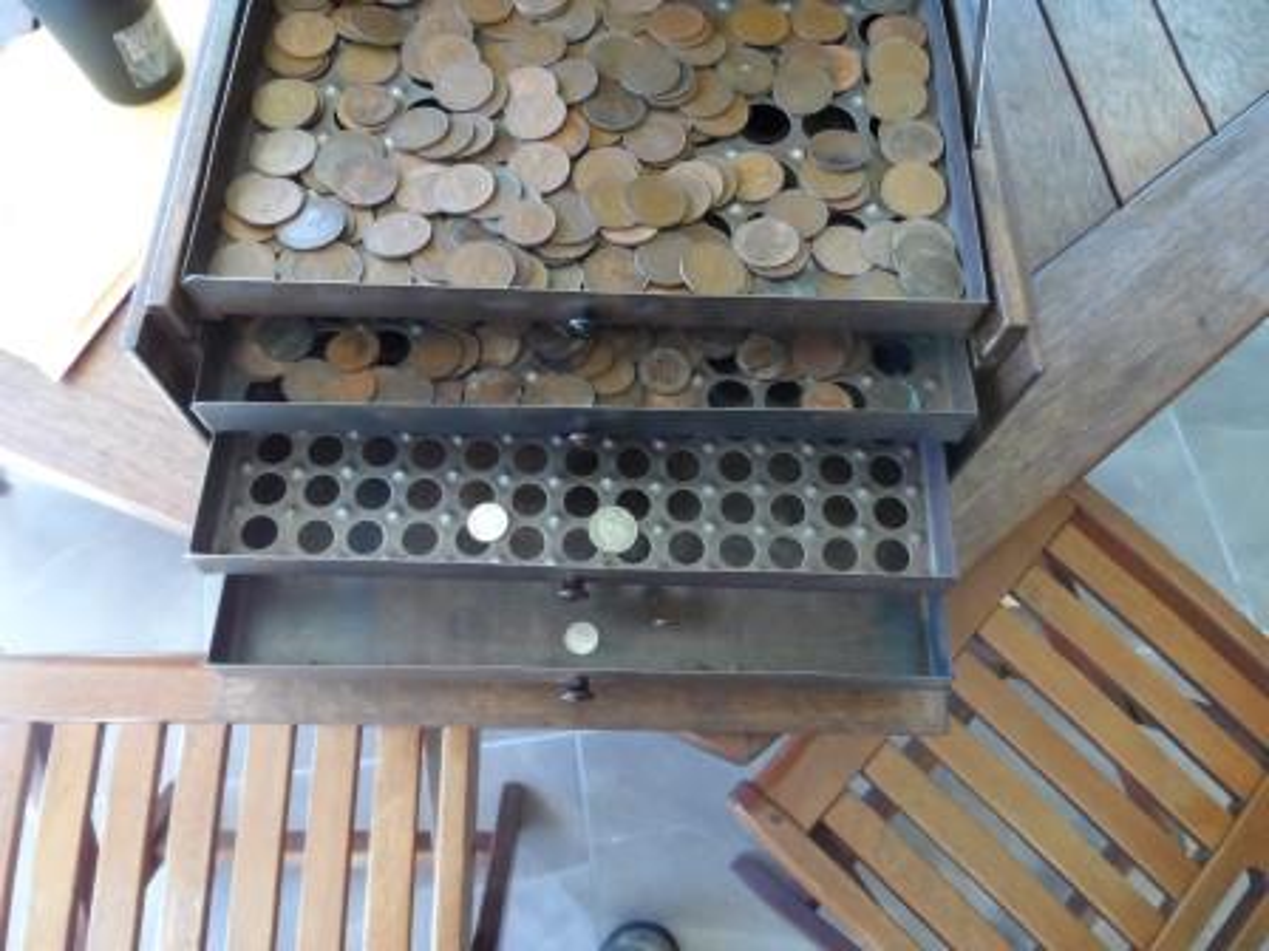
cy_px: 476
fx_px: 880
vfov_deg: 56.8
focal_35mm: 24
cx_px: 634
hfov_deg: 71.6
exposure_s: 1/30
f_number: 3.2
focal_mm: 4
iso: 400
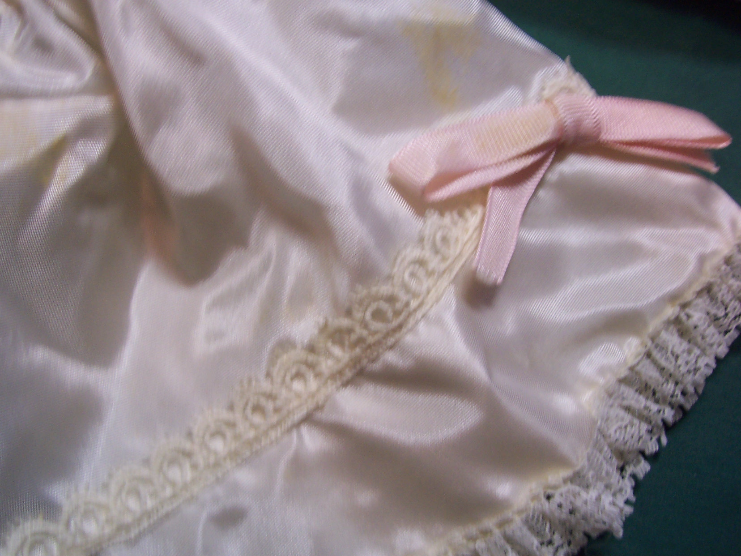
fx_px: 792
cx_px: 370
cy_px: 278
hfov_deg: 50.1
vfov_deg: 38.7
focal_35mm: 37
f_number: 2.8
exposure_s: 1/30
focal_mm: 5.6
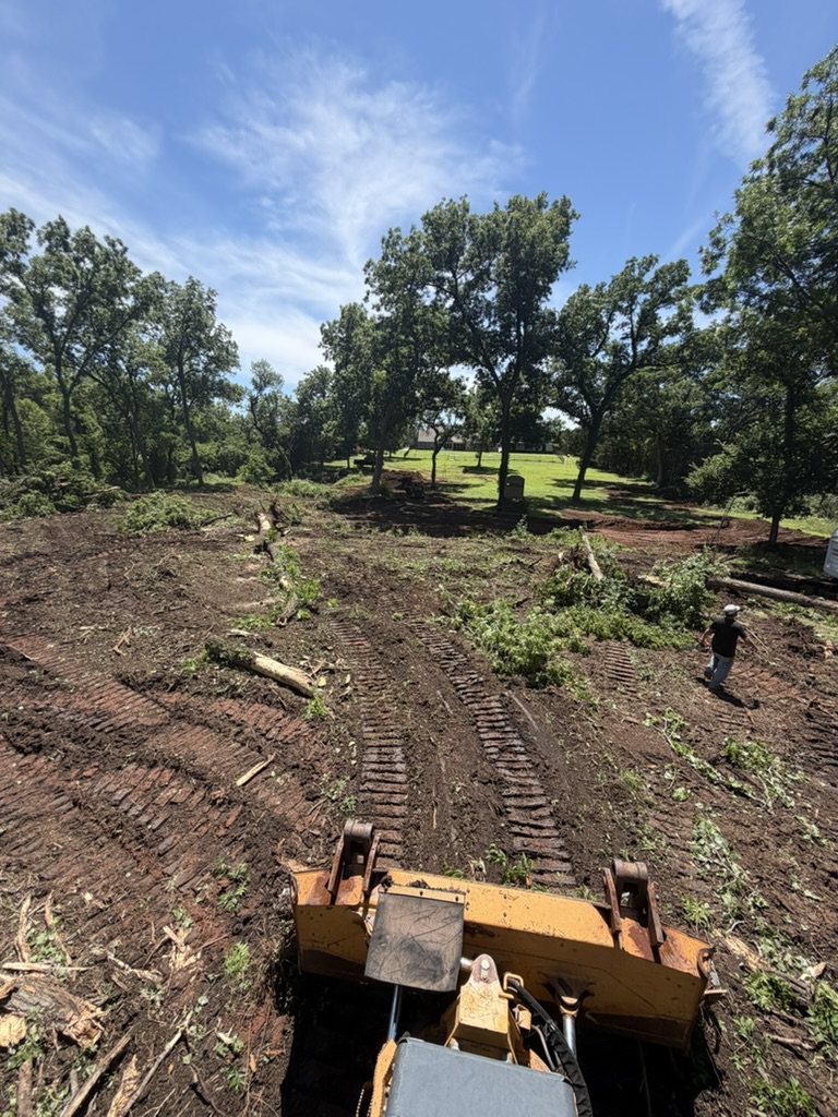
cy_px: 558
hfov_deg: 85.7
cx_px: 419
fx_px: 452
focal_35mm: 14
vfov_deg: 102.1
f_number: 2.2
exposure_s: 1/770
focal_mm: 2.22
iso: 32
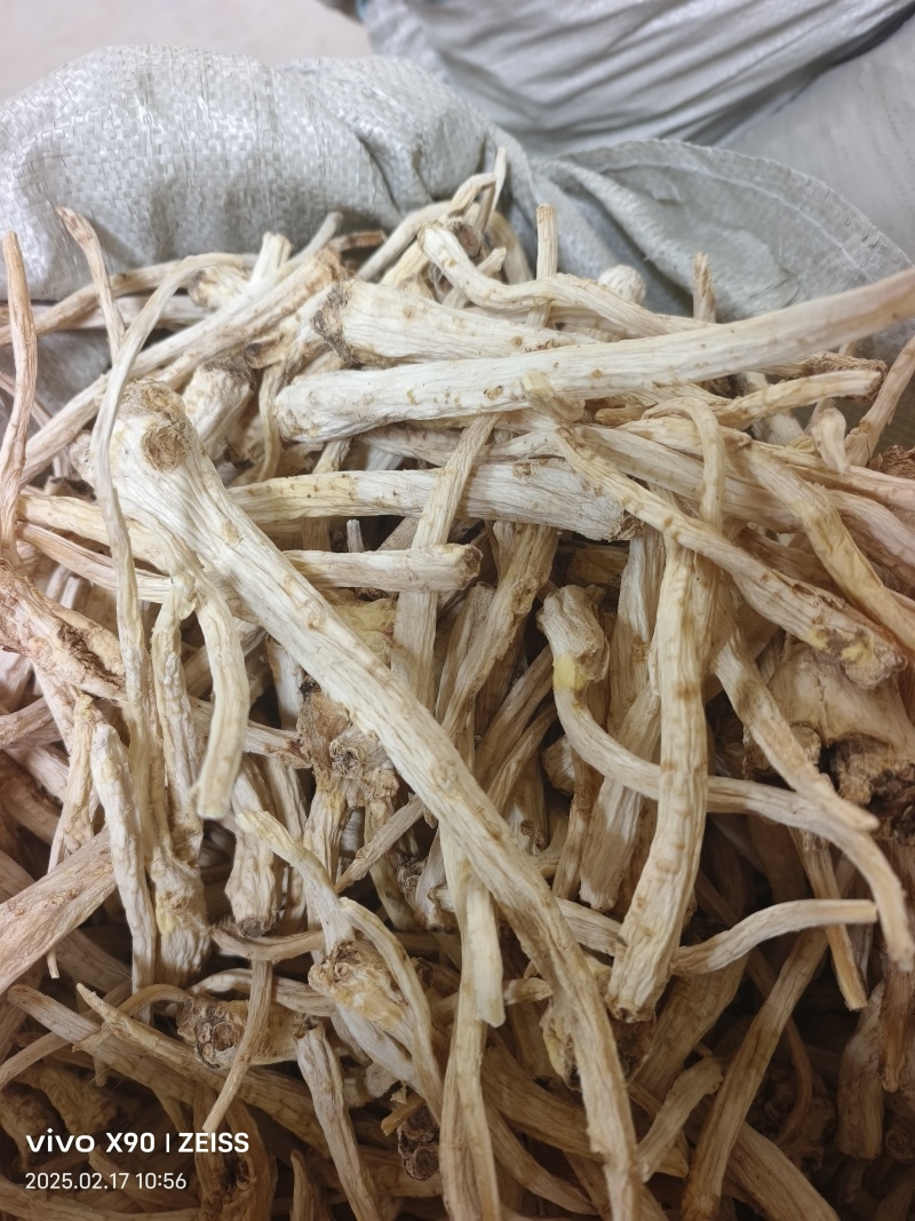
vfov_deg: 73.9
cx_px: 458
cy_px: 610
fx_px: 811
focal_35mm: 23
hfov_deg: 58.9
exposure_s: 1/100
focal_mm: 5.5
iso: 442
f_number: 1.75
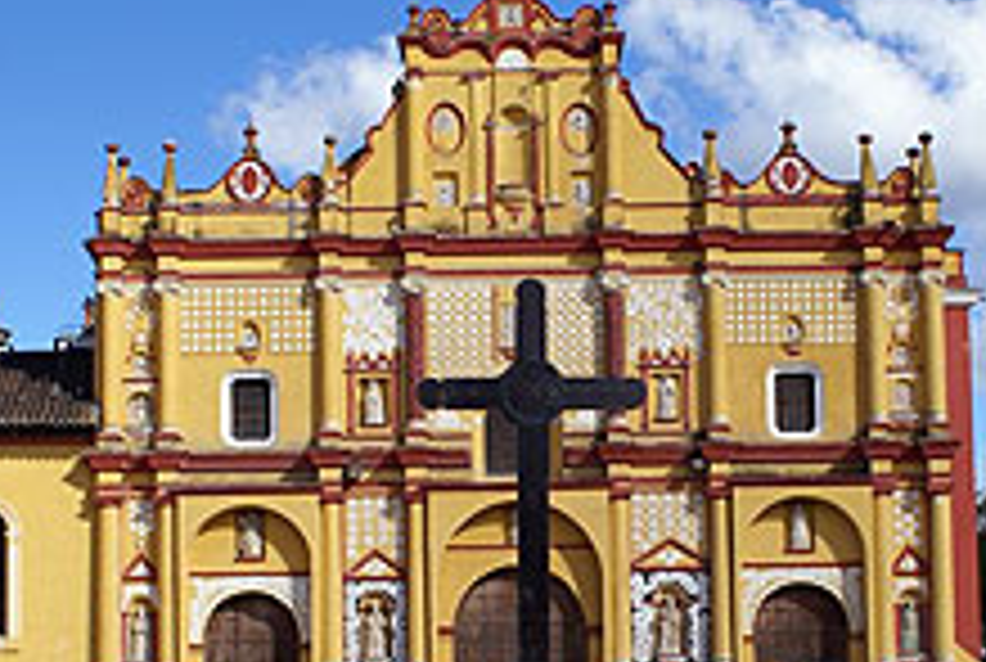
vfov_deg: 17.0
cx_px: 563
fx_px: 2196
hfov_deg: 25.3
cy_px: 534
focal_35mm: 80
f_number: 10
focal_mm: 26
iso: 100
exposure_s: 1/160
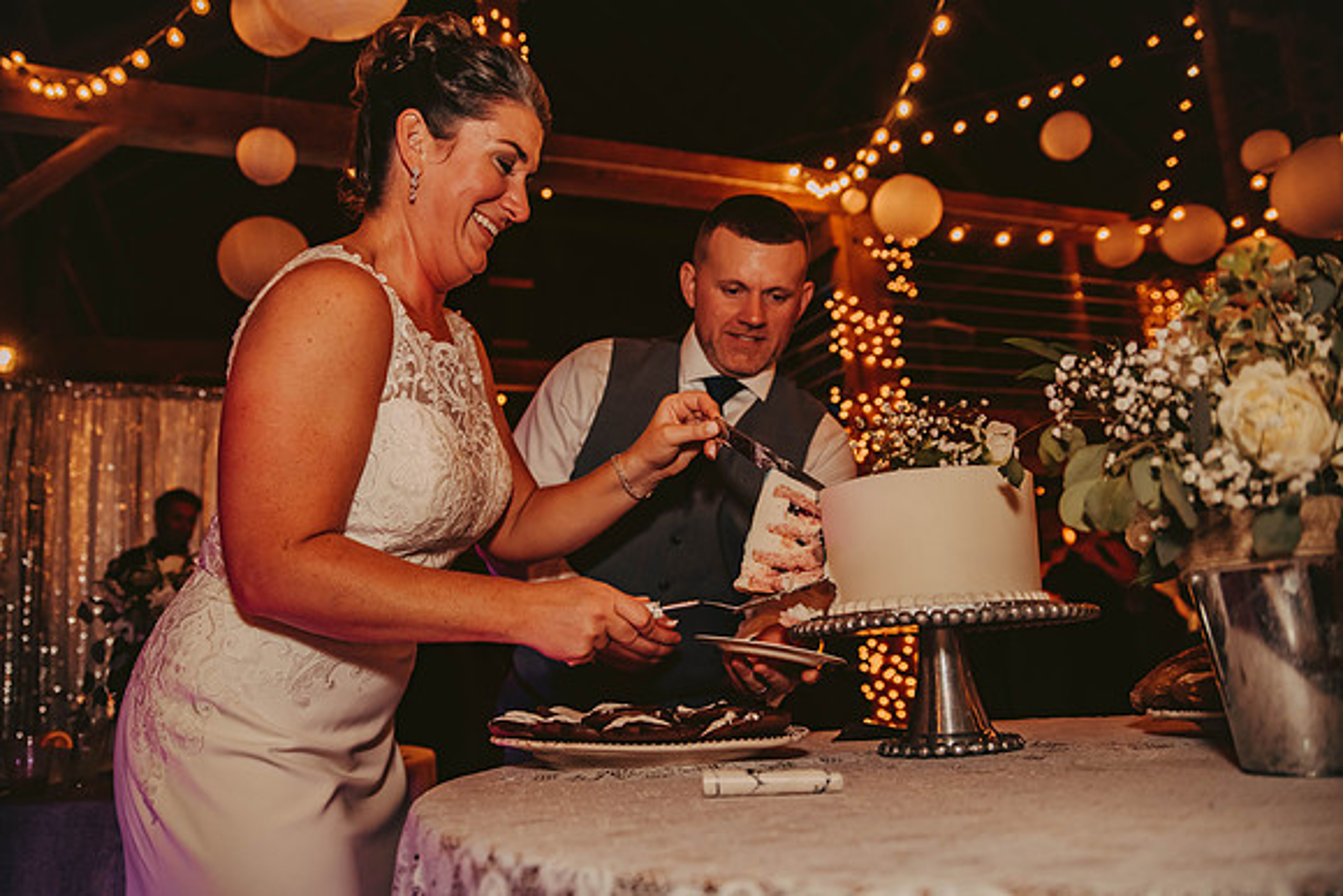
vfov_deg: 46.4
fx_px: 1045
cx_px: 672
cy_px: 448
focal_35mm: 28
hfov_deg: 65.5
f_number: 2.8
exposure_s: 1/125
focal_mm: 28
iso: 1600
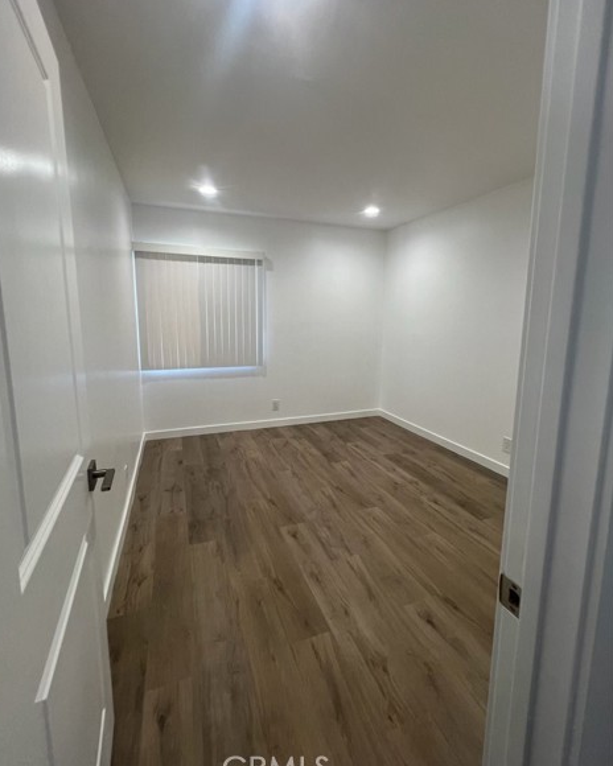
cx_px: 299
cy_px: 365
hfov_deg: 88.0
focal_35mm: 14
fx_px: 317
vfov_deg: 100.6
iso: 80
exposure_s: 1/120
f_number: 1.8
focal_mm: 1.57
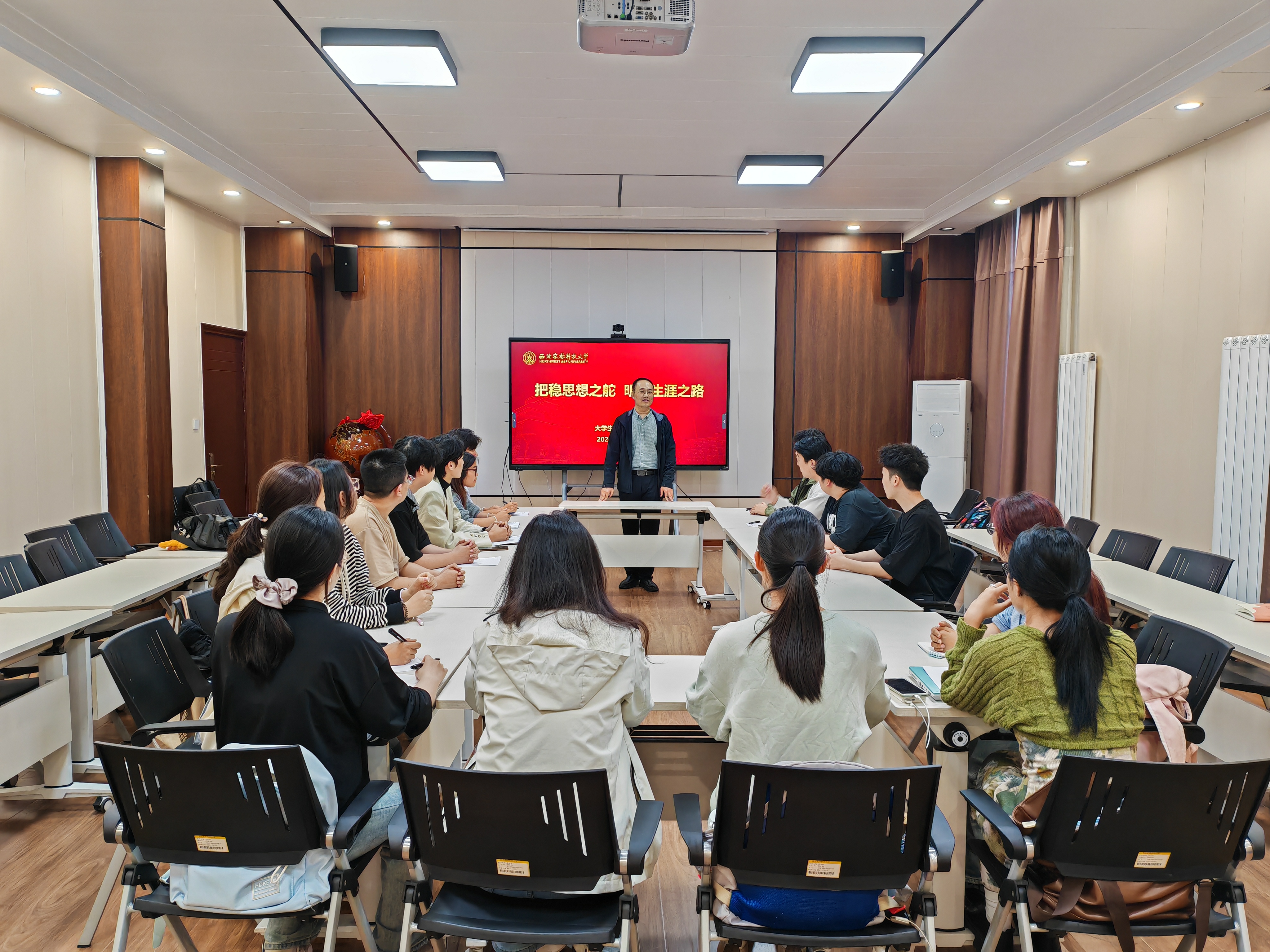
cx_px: 635
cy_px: 476
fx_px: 991
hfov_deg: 65.3
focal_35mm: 27
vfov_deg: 51.4
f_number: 1.9
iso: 200
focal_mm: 5.52
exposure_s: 1/50
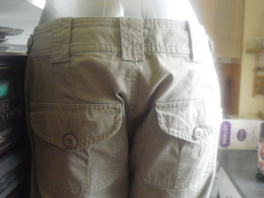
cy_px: 99
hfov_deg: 36.2
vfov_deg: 27.5
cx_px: 132
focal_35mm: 53
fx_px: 404
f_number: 3.8
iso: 800
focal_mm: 9.4
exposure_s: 1/15
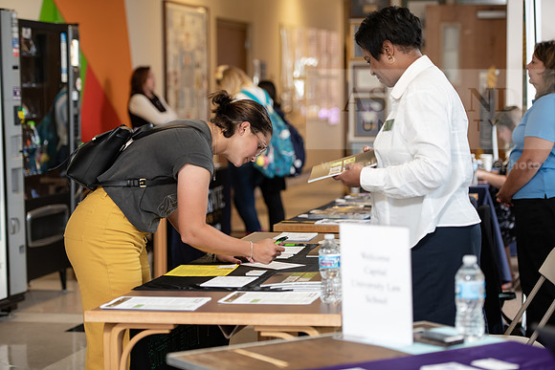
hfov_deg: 22.1
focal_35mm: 92
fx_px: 1419
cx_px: 278
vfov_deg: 14.9
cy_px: 185
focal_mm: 92
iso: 1000
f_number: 3.2
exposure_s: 1/200
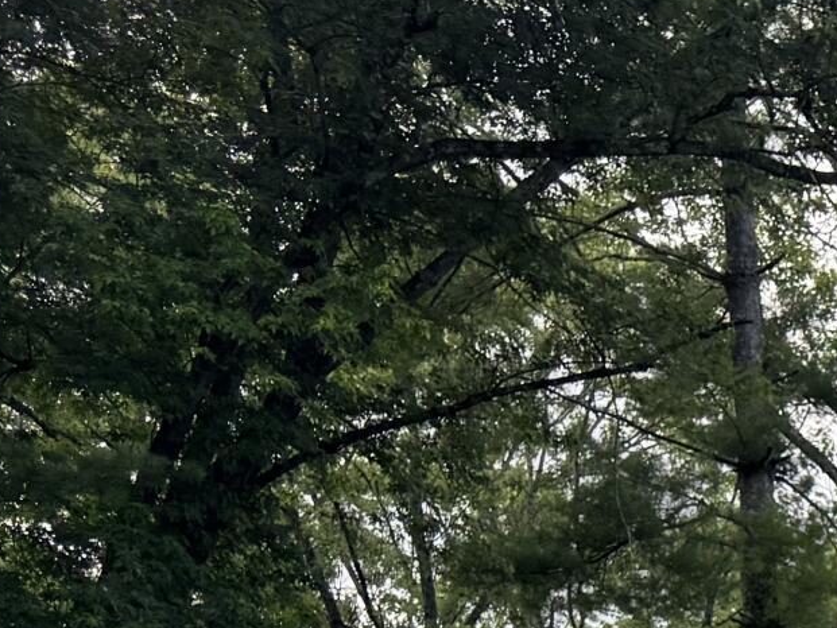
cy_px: 1286
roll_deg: +1.2
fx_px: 2805
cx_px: 1786
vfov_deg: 11.4
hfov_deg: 13.8
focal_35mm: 116
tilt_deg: +2.4
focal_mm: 6.76
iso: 100
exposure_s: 1/831
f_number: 1.78
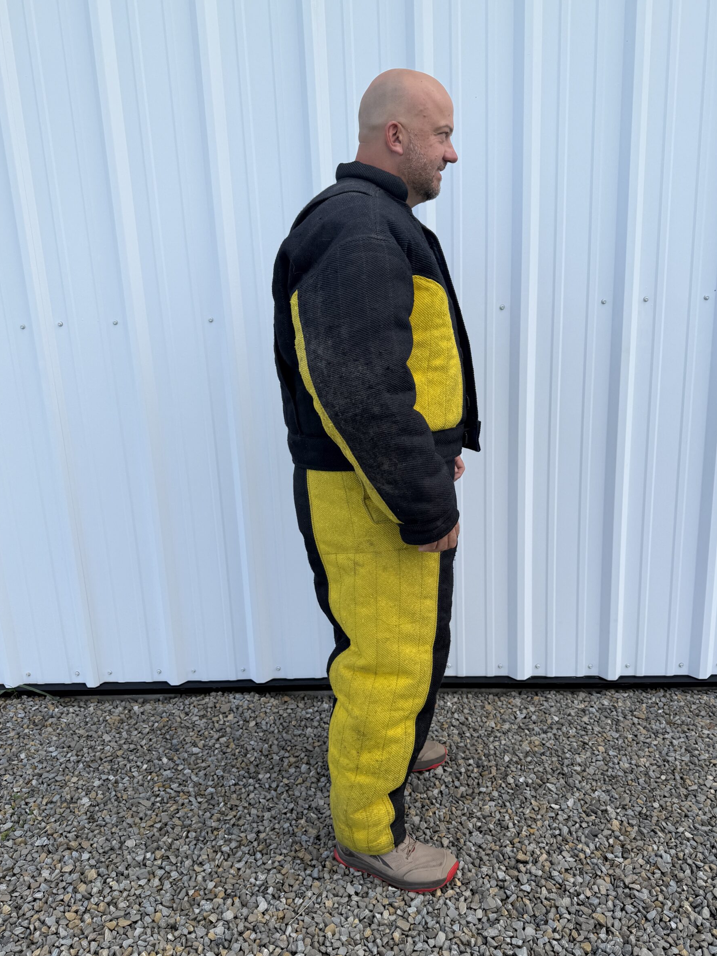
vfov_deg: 67.3
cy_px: 483
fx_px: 718
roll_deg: +2.1
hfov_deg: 53.1
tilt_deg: -14.1
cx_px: 365
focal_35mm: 26
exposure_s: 1/1689
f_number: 1.78
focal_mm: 6.76
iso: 80
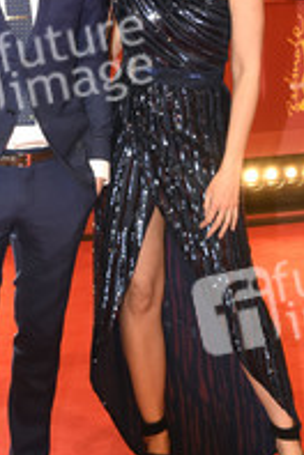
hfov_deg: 15.0
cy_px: 186
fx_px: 1153
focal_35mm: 91
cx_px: 101
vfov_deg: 22.4
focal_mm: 30
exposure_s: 1/200
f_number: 6.3
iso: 1600
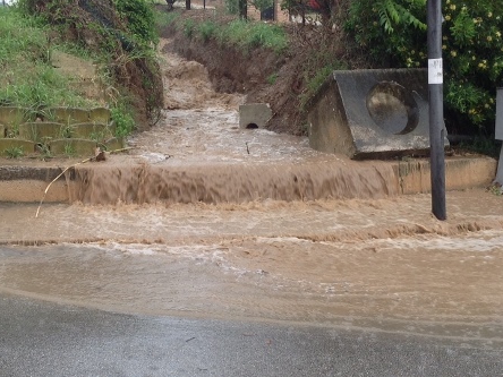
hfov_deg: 30.7
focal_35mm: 63
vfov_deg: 23.3
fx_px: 915
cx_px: 261
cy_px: 188
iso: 64
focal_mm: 4.28
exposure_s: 1/60
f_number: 2.4
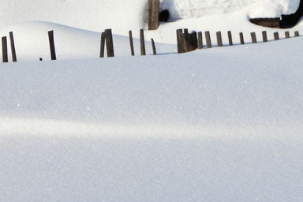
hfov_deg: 6.9
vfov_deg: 4.6
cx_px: 247
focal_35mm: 300
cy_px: 3
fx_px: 2525
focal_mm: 21.79
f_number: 5.5
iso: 80
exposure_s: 1/1000
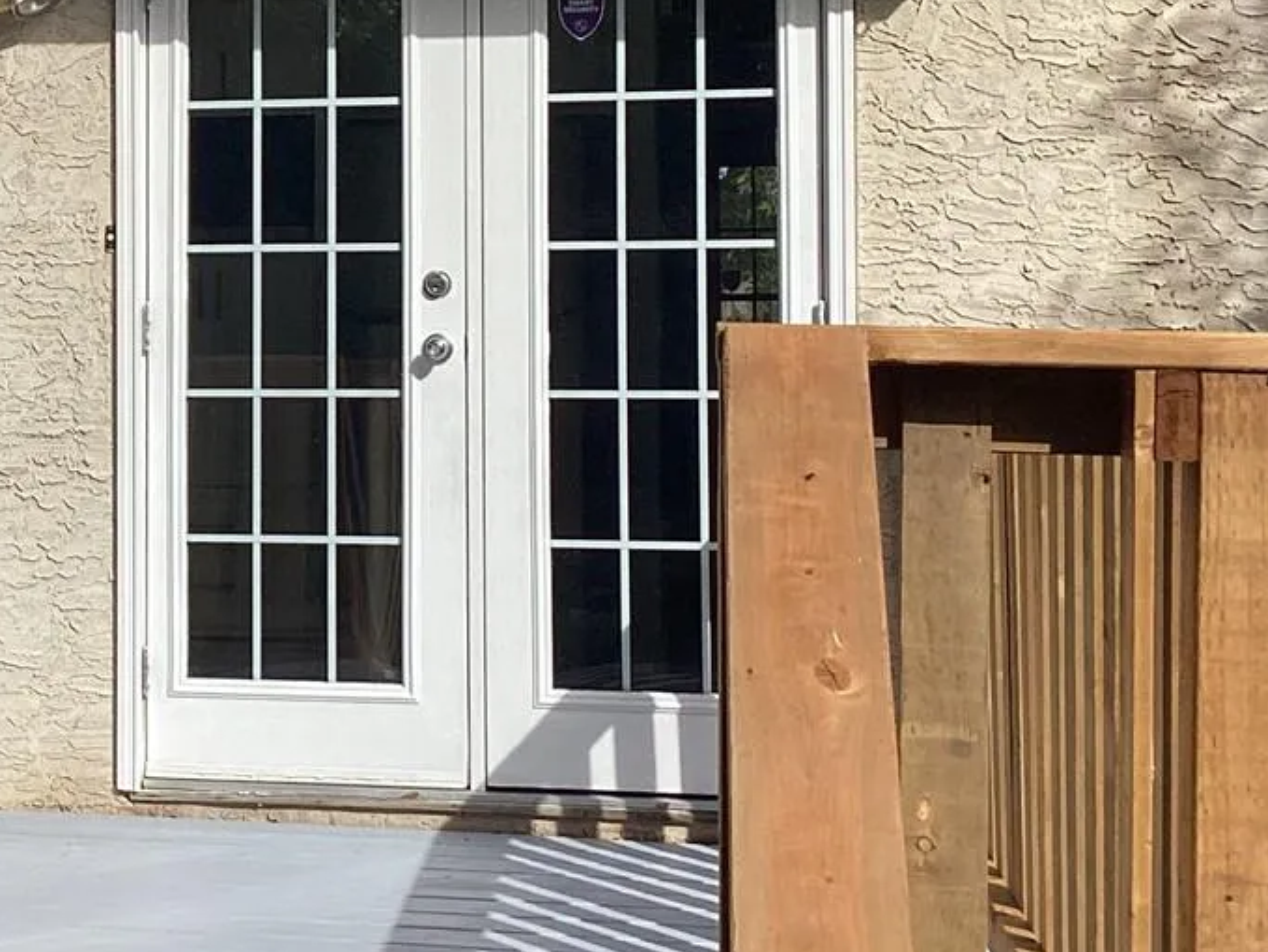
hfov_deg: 25.7
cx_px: 103
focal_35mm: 73
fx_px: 2675
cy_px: 269
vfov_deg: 20.1
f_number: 2.4
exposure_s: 1/1314
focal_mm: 3.3
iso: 25
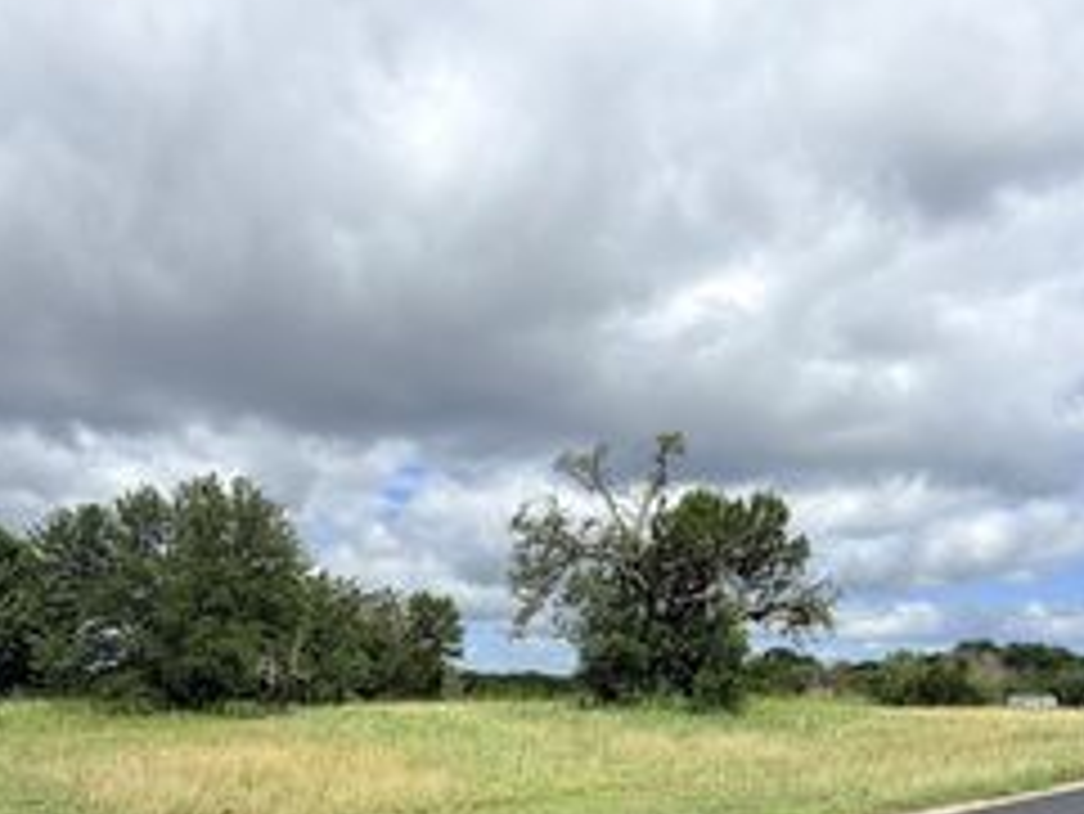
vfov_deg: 44.8
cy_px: 699
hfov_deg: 61.6
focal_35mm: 29
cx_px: 522
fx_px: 909
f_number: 2.2
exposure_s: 1/1189
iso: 20
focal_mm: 2.22
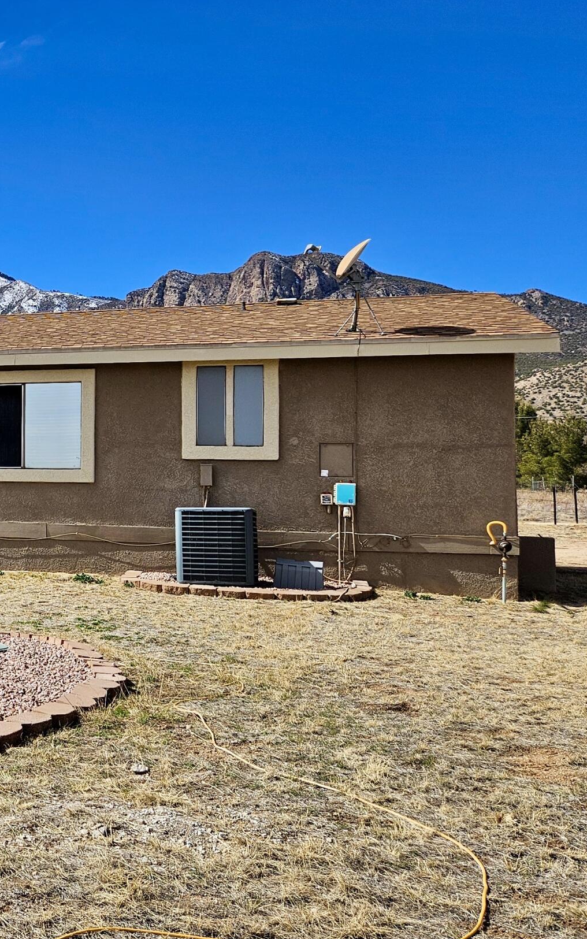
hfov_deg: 24.2
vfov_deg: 44.3
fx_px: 1152
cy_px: 418
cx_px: -220
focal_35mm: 45
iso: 25
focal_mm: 5.4
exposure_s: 1/2371
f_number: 1.8
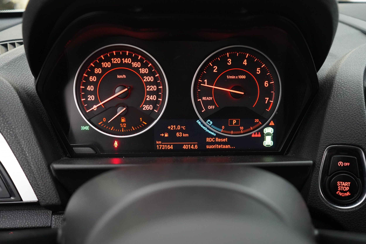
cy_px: 122
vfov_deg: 43.6
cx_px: 183
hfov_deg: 61.9
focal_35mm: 30
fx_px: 305
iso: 6400
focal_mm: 30
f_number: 3.5
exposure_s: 1/60
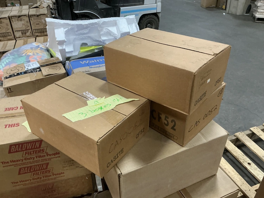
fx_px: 214
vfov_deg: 49.8
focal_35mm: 28
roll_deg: +0.1
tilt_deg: -31.1
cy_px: 99
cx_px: 132
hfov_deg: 63.4
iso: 200
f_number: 1.8
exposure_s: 1/60
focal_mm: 3
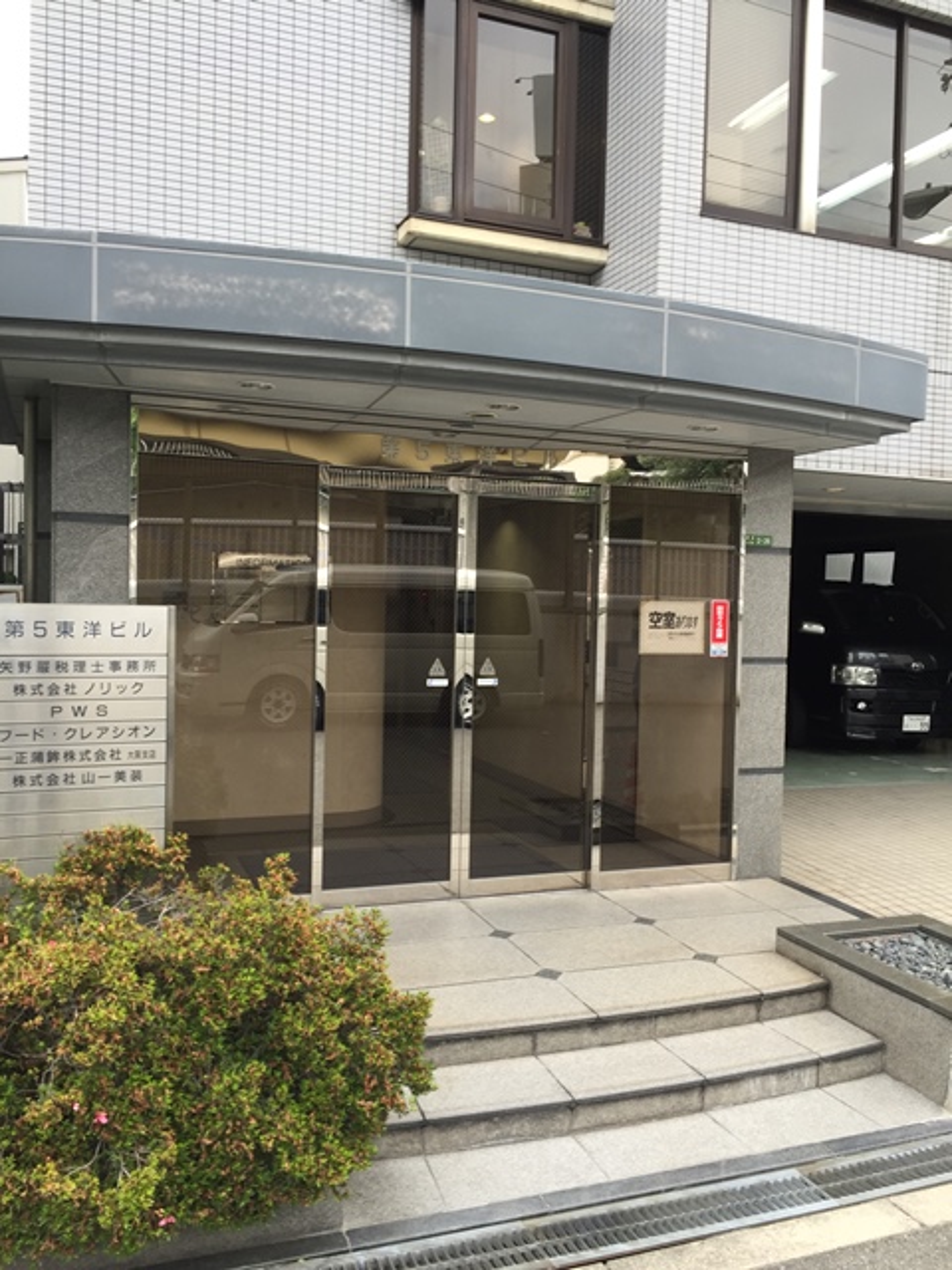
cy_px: 635
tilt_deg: -0.5
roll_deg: -2.7
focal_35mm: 29
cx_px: 476
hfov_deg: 48.2
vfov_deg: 61.7
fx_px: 1063
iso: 32
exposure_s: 1/185
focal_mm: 4.15
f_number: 2.2
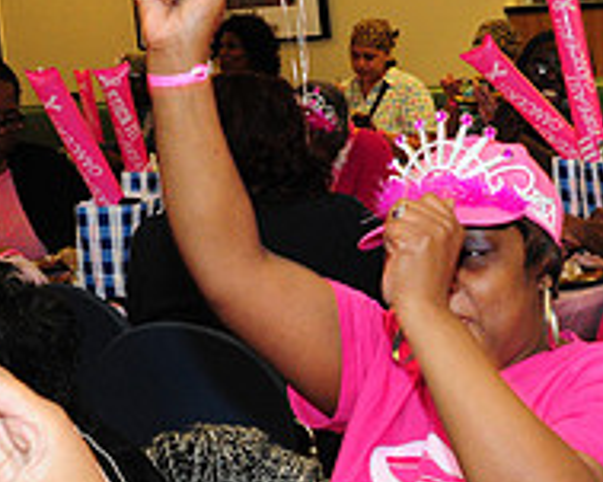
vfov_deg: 12.1
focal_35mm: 125
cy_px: 519
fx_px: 2238
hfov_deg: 15.3
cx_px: 440
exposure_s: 1/60
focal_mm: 29
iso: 1600
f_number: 7.1
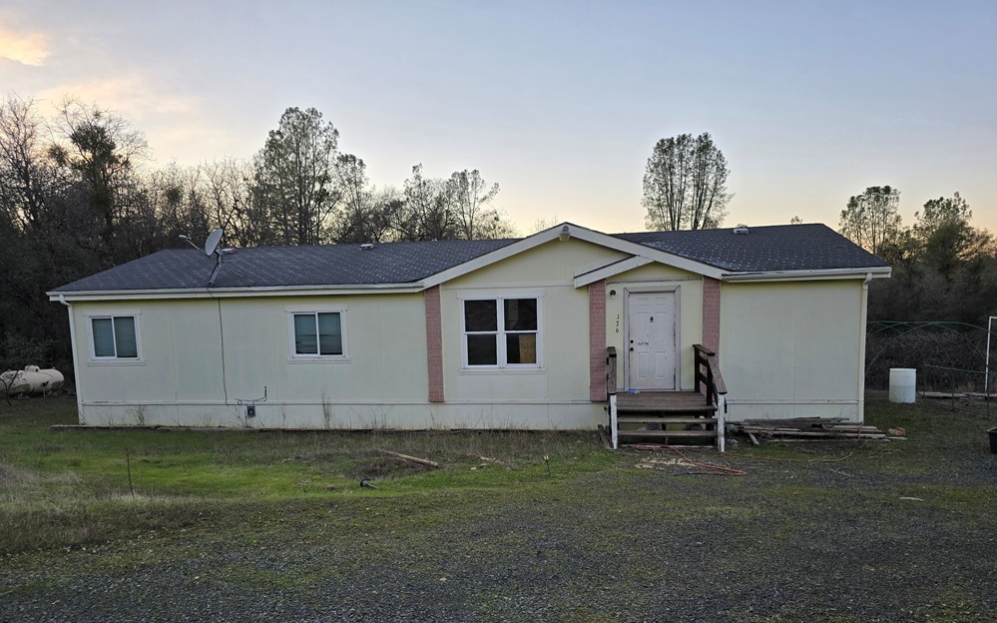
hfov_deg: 72.6
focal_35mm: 25
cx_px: 495
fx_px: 679
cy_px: 371
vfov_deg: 49.0
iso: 50
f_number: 1.7
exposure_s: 1/180
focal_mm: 6.3
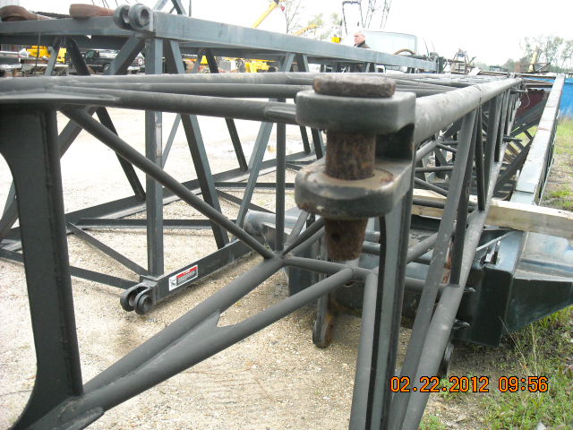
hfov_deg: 52.6
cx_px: 286
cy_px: 215
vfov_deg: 40.7
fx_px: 579
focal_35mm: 35
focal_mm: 5.7
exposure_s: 1/250
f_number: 2.8
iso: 475
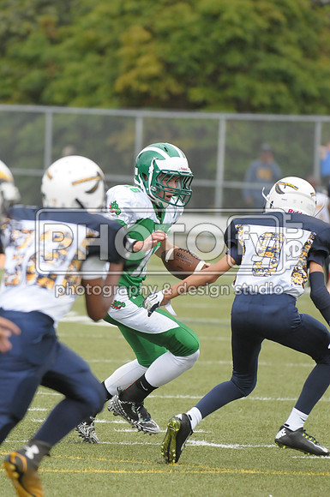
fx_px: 4551
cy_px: 248
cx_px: 165
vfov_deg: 6.3
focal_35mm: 330
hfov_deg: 4.2
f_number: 4
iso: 1600
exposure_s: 1/3200
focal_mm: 220
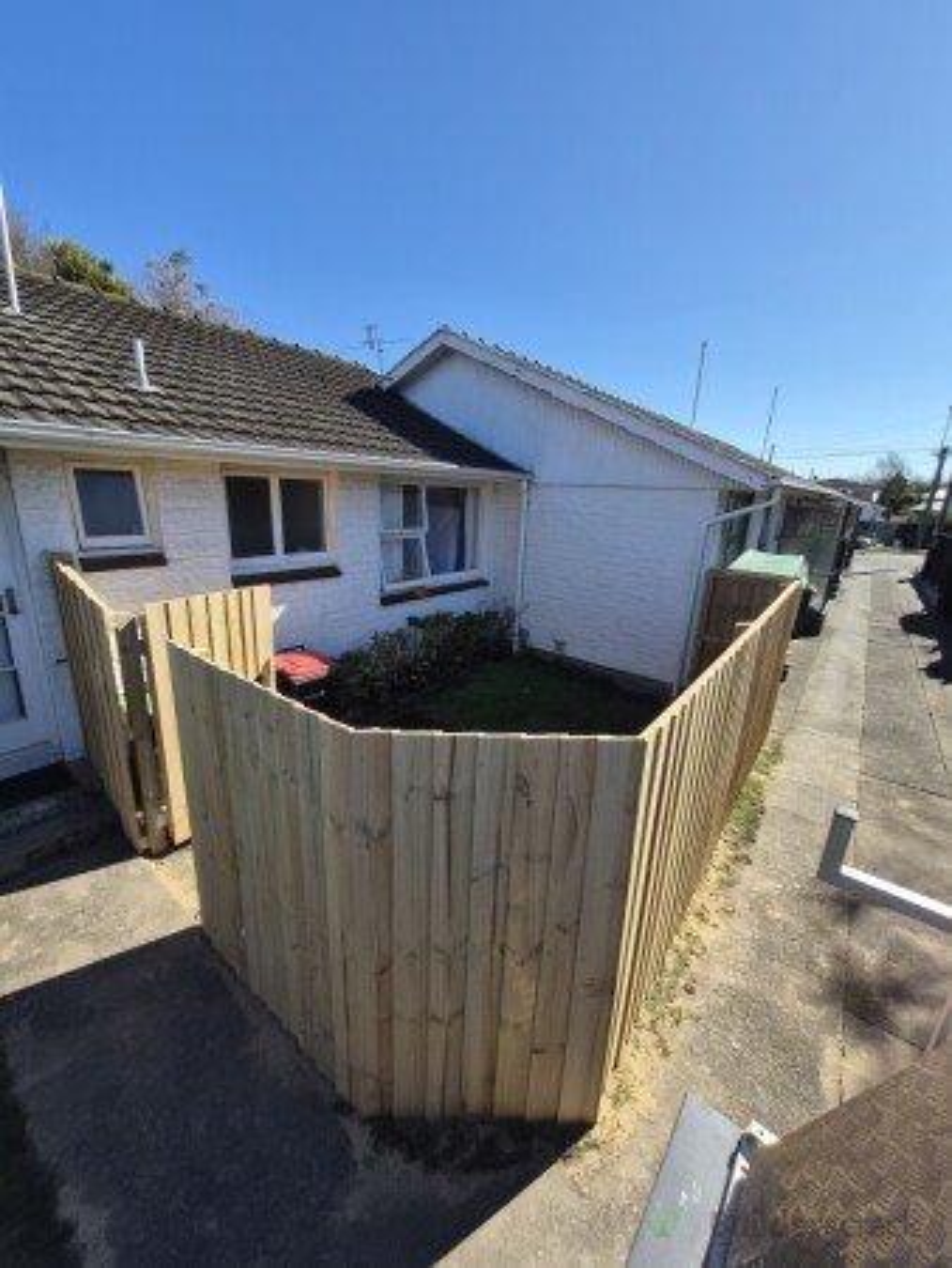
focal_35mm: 13
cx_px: 476
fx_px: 476
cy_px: 634
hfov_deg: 90.0
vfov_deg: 106.2
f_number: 2.2
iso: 25
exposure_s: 1/1104
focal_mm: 1.7
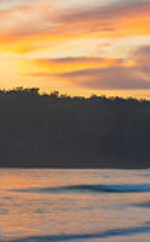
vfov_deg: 15.1
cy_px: 55
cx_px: -22
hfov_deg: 9.3
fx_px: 907
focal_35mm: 138
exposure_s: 1
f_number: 9
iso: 100
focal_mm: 35
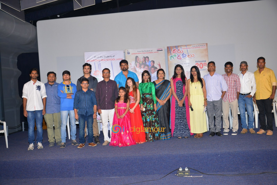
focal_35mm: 35
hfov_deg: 54.4
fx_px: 269
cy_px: 92
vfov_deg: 37.9
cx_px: 138
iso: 800
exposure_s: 1/125
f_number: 5
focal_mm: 35
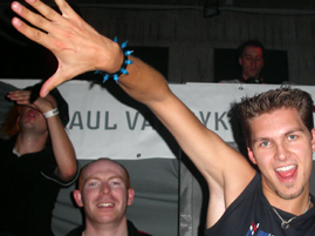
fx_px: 518
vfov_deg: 25.6
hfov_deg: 33.5
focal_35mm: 57
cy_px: 132
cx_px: 213
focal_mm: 7.8
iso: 100
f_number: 2.8
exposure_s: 1/30
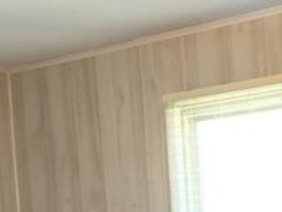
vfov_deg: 16.3
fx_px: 701
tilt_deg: -1.1
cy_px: 266
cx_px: 255
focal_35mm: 86
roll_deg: +2.6
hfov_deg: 22.2
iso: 160
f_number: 1.8
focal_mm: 3.99
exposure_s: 1/30
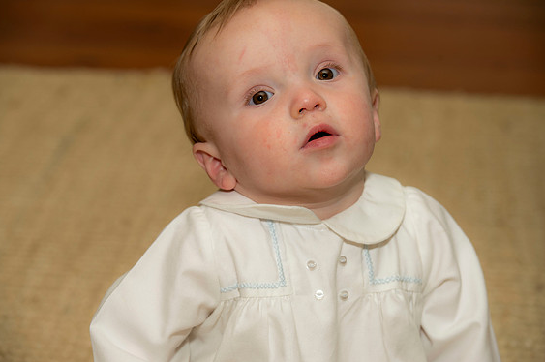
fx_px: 2026
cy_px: 179
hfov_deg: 15.3
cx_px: 269
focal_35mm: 134
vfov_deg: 10.2
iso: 125
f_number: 6.3
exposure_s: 1/100
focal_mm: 130
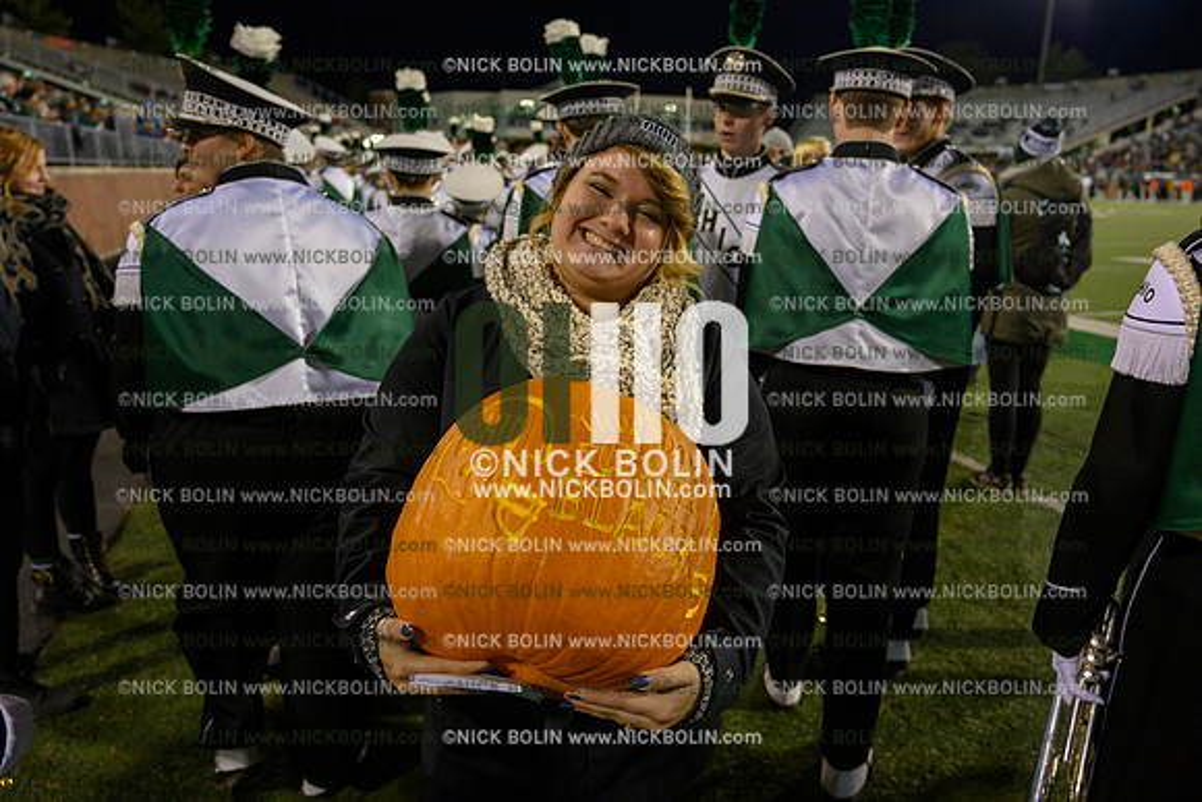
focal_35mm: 28
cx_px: 601
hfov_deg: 66.4
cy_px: 401
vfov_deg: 47.2
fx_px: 918
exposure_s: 1/500
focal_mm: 27.5
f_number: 4
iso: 5000
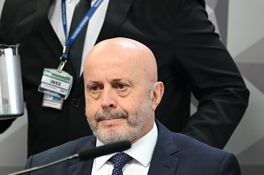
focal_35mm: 600
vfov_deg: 2.3
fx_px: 4392
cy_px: 88
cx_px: 132
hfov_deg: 3.4
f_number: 5
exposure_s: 1/100
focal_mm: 400
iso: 2500
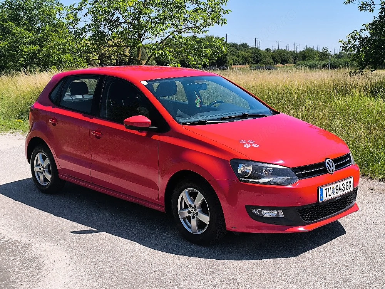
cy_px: 144
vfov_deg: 31.5
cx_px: 192
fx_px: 512
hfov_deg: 41.2
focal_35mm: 46
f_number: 1.65
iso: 50
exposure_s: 1/1000
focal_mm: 6.14
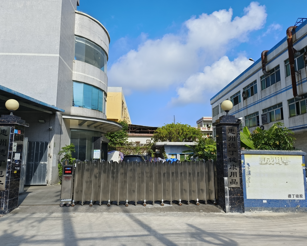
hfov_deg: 70.3
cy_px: 123
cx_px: 150
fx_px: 218
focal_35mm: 24
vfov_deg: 58.8
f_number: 1.75
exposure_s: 1/1873
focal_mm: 5.5
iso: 72
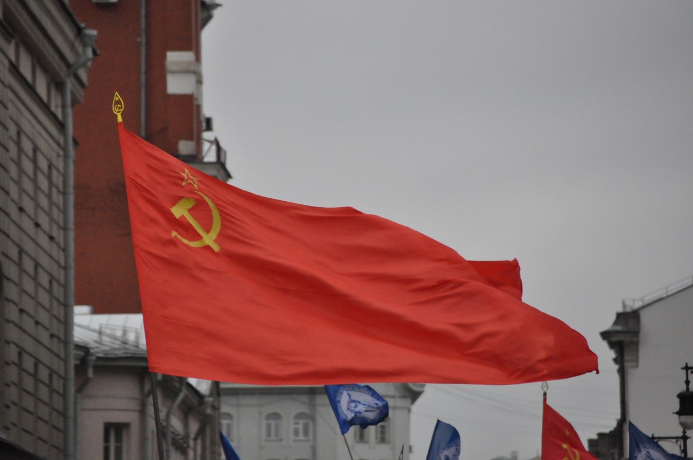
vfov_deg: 3.7
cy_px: 230
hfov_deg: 5.5
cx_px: 346
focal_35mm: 375
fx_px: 7211
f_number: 6.3
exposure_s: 1/2500
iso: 3200
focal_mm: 250
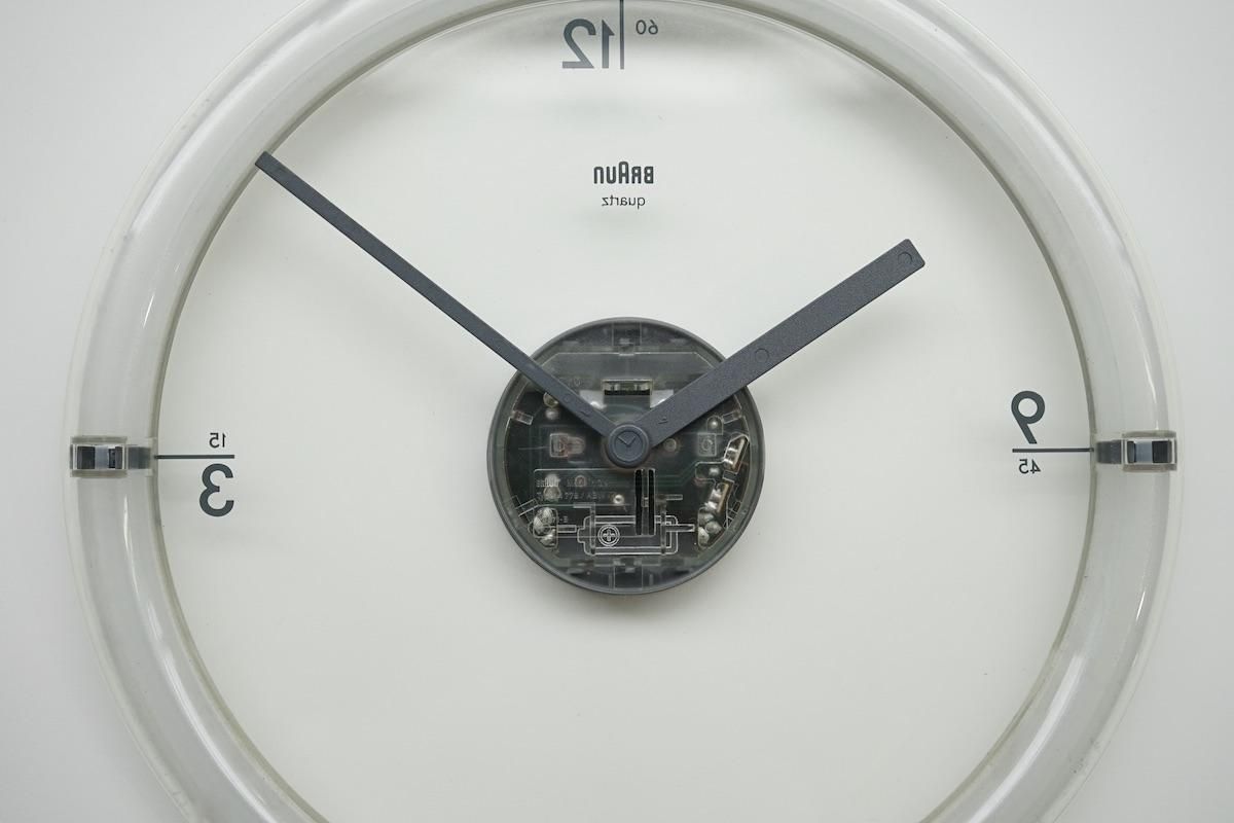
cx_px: 617
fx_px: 1542
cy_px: 412
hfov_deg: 43.6
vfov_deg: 29.9
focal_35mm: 45
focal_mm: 30
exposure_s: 1/100
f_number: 3.5
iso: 250
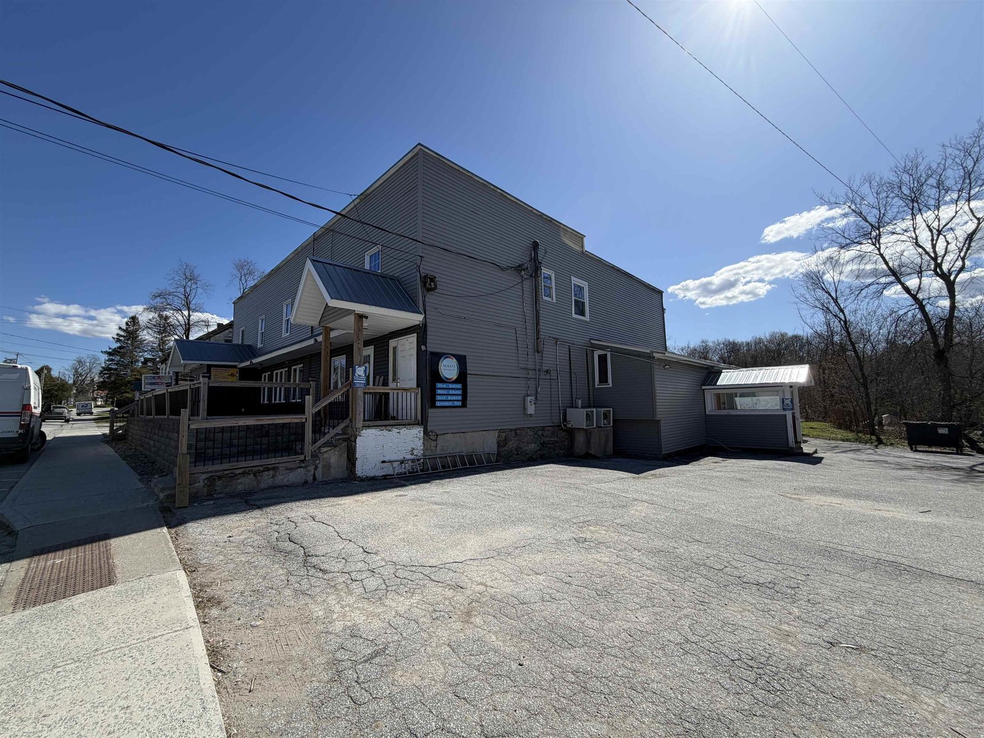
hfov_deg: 102.1
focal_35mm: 14
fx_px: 398
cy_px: 369
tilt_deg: +4.6
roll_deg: +2.0
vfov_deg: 85.7
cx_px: 492
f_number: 2.2
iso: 20
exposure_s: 1/1050
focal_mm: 2.22
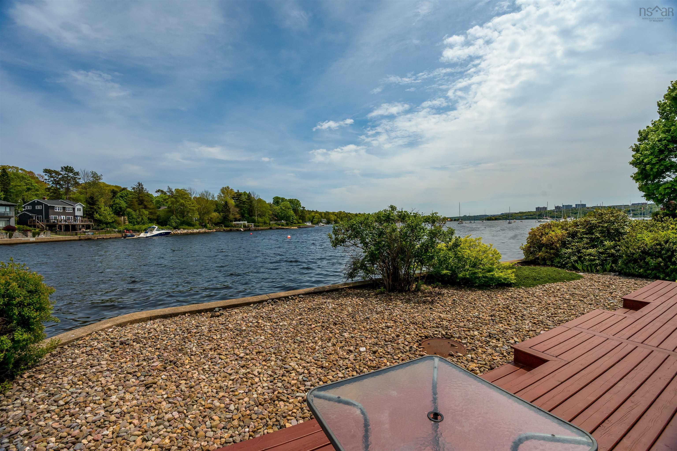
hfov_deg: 77.3
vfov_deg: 56.1
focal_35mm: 22
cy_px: 226
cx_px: 338
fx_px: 423
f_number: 9
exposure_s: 1/3200
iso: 400
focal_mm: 22.5
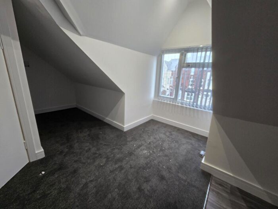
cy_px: 104
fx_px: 104
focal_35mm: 13
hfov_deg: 106.2
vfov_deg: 89.9
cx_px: 139
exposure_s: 1/50
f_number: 2.2
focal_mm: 2.2
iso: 160
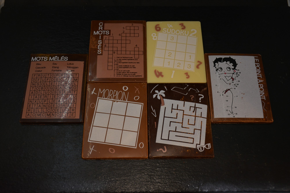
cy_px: 96
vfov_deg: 34.2
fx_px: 314
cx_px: 145
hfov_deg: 49.6
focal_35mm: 39
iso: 1250
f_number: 3.8
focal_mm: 26
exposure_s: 1/60
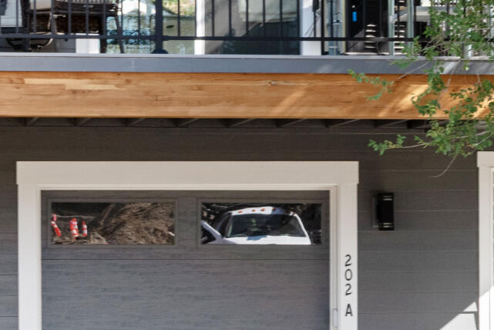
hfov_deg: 14.1
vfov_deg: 9.4
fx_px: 1991
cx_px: 231
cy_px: 48
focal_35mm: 145
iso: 200
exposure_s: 1/20
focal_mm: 31
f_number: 11
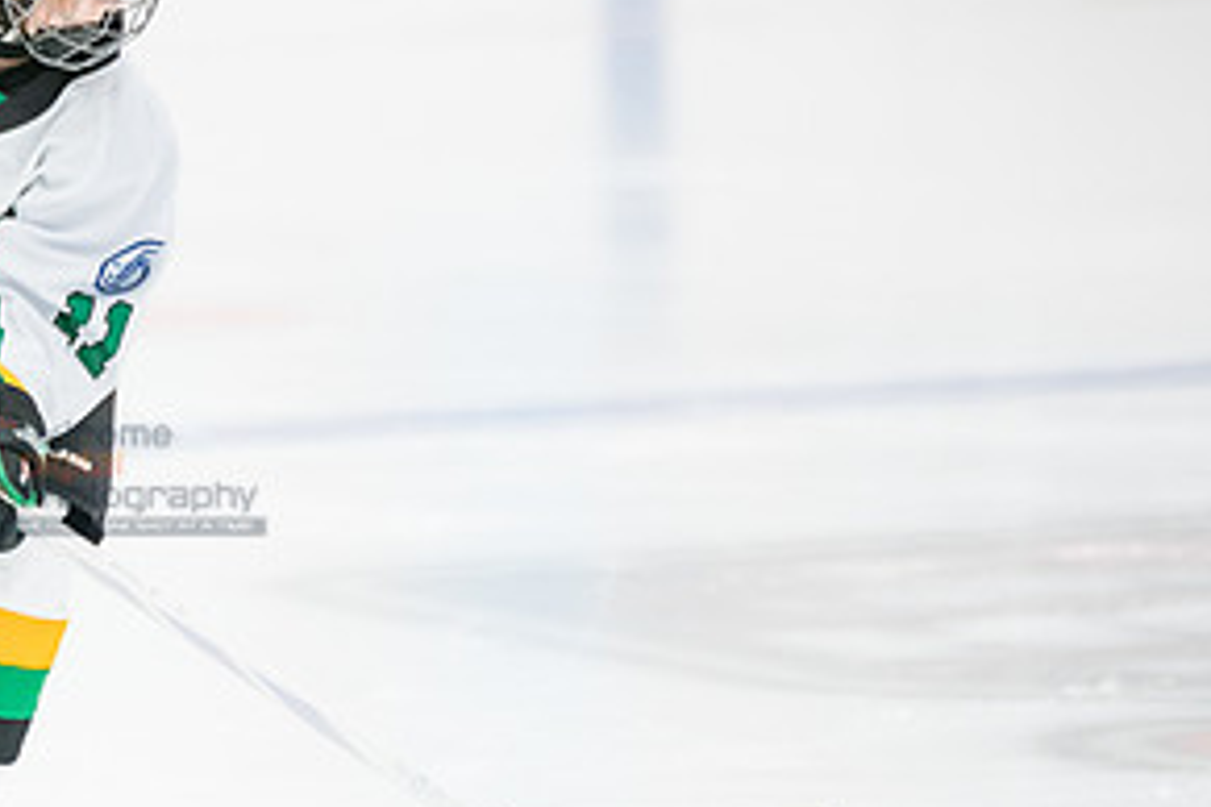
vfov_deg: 2.3
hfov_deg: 3.4
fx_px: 20182
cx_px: -172
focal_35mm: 600
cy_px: 617
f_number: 3.2
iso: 3200
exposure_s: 1/1250
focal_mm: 247
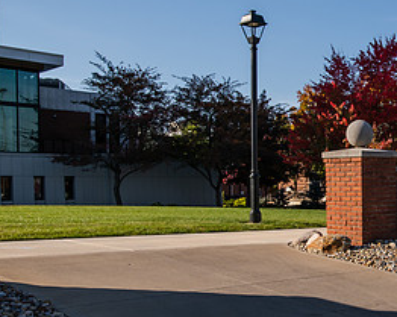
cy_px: 190
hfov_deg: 31.9
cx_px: 435
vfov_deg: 29.0
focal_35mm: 52
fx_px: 610
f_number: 9
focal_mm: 25
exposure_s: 1/500
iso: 250
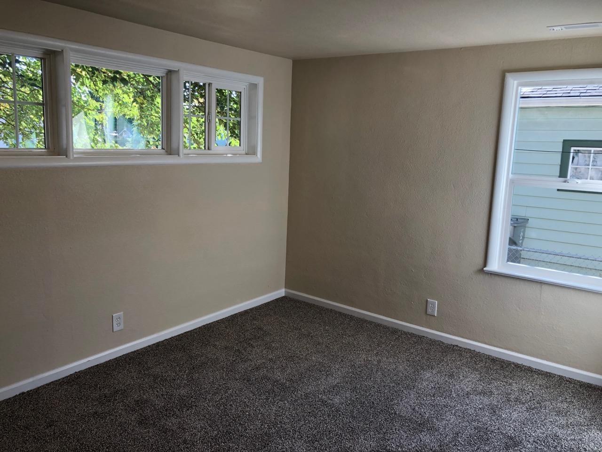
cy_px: 226
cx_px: 301
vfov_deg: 48.2
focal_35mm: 29
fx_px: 504
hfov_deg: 61.7
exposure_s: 1/120
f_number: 1.8
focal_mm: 3.99
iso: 32
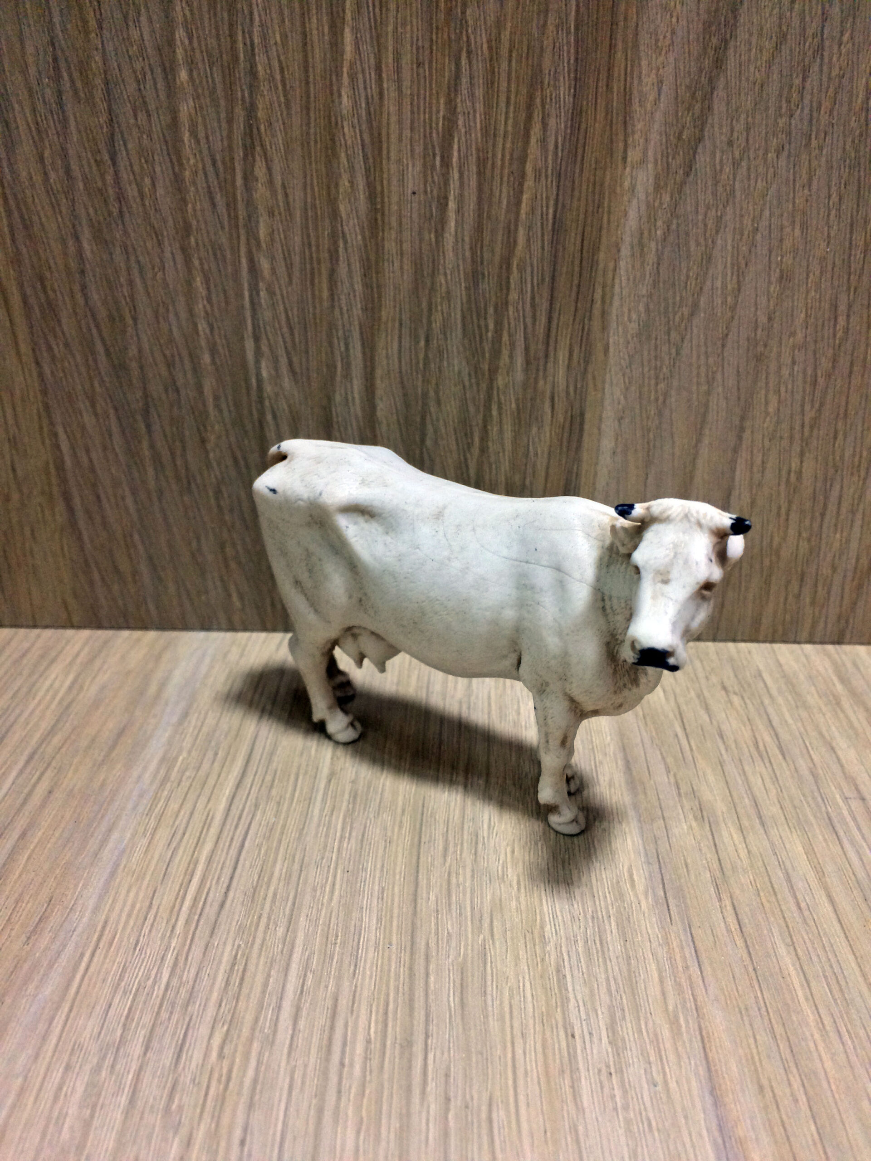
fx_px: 973
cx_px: 436
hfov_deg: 48.2
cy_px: 580
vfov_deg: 61.7
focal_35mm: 29
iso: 200
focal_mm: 4.15
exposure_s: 1/33
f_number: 2.2
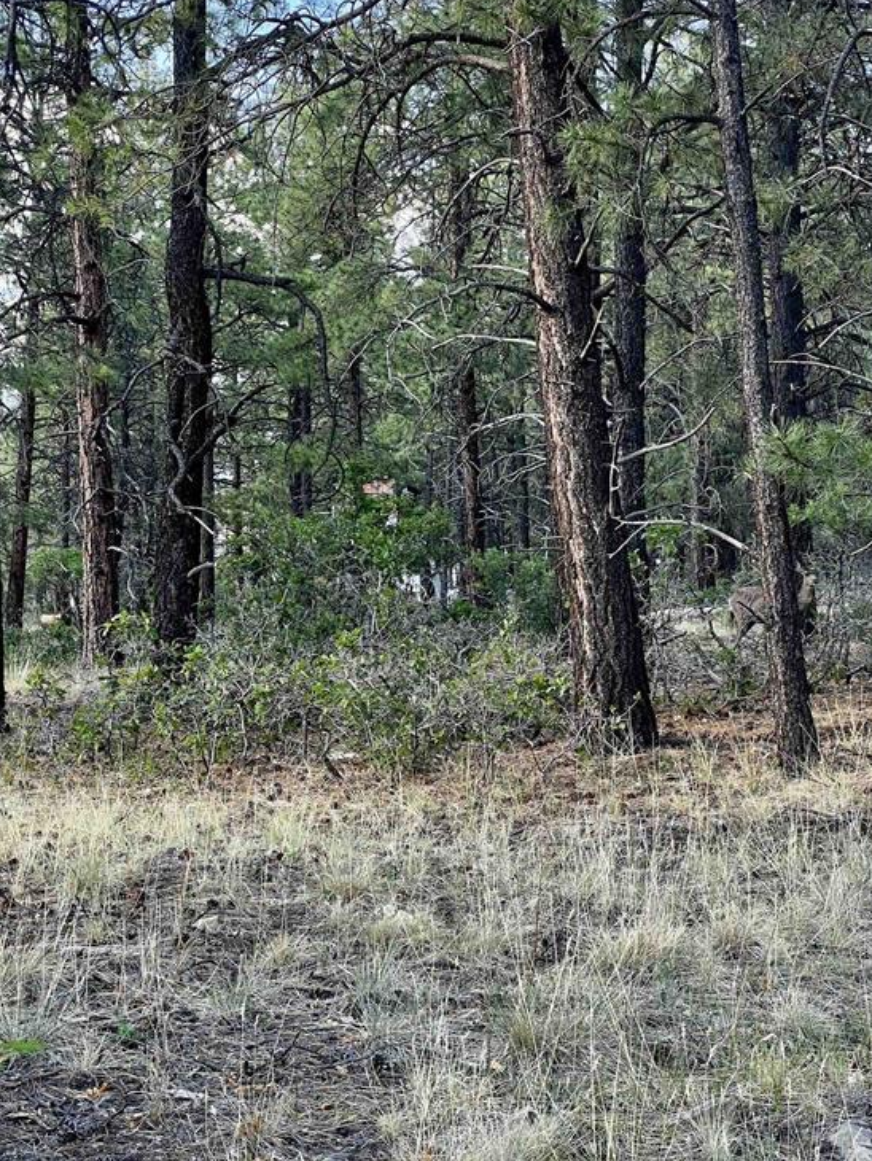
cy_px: 577
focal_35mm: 81
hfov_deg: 18.2
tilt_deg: +7.0
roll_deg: +1.6
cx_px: 457
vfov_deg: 24.1
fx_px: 2719
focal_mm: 9
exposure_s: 1/99
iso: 64
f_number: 2.8
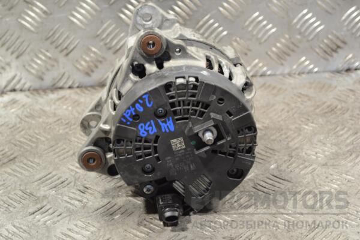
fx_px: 750
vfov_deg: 18.2
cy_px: 120
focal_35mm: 75
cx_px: 180
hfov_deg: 27.0
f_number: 5.6
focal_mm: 50
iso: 450
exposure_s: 1/30
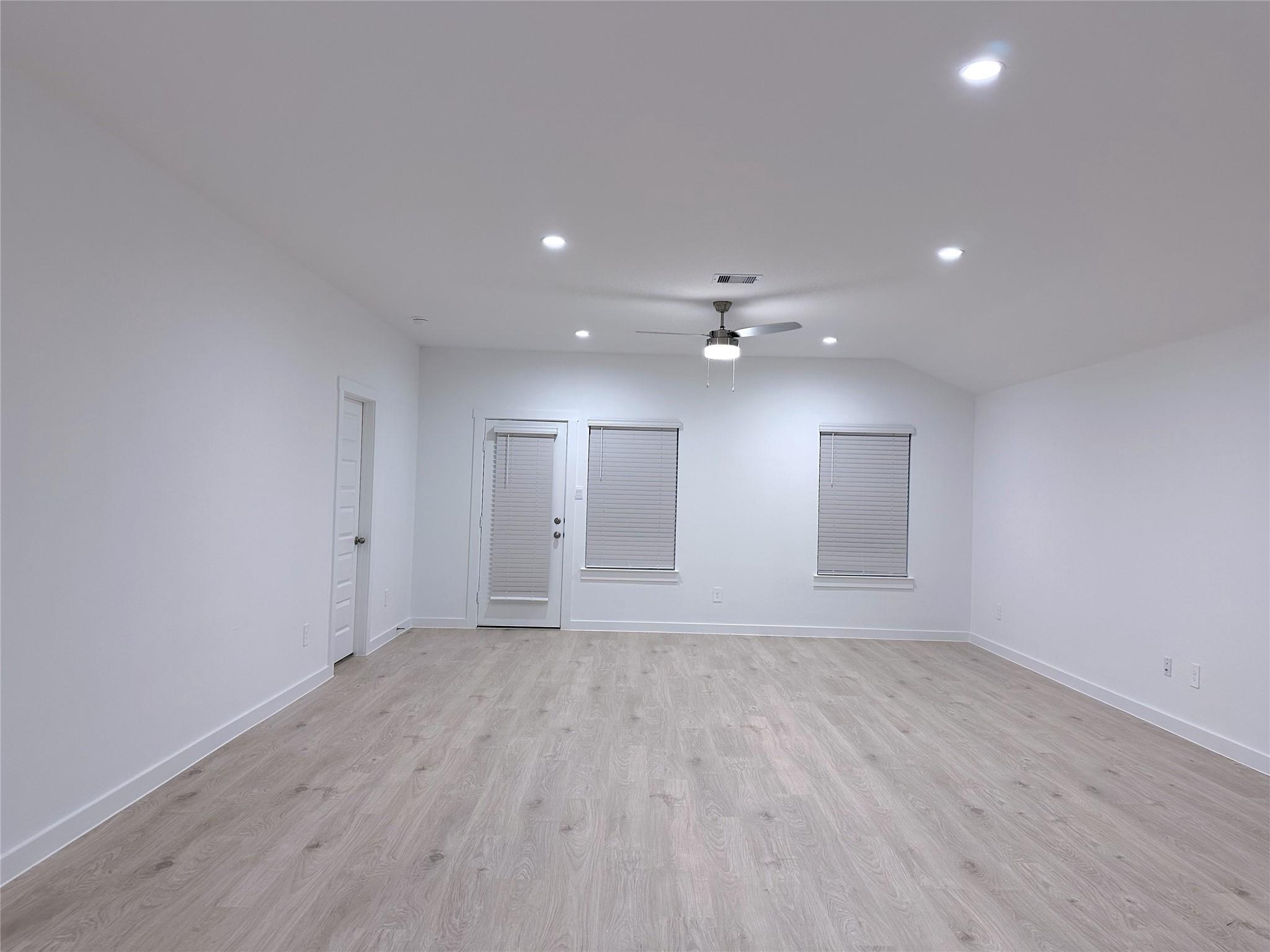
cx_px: 635
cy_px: 476
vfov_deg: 56.8
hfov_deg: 71.6
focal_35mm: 24
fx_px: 881
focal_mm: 6.86
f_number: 1.78
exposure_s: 1/120
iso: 160
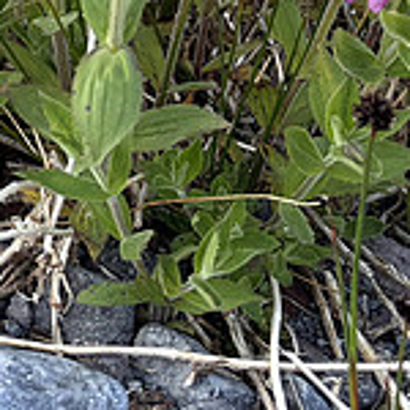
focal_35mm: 89
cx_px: -328
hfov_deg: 16.4
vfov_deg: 17.9
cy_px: -157
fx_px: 1193
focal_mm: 5.96
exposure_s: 1/121
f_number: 1.6
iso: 40
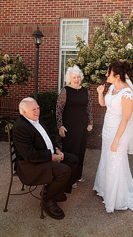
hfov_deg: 36.5
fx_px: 201
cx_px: 82
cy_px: 93
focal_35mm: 32
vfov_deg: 60.4
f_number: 2.8
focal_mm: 24
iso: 160
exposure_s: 1/640
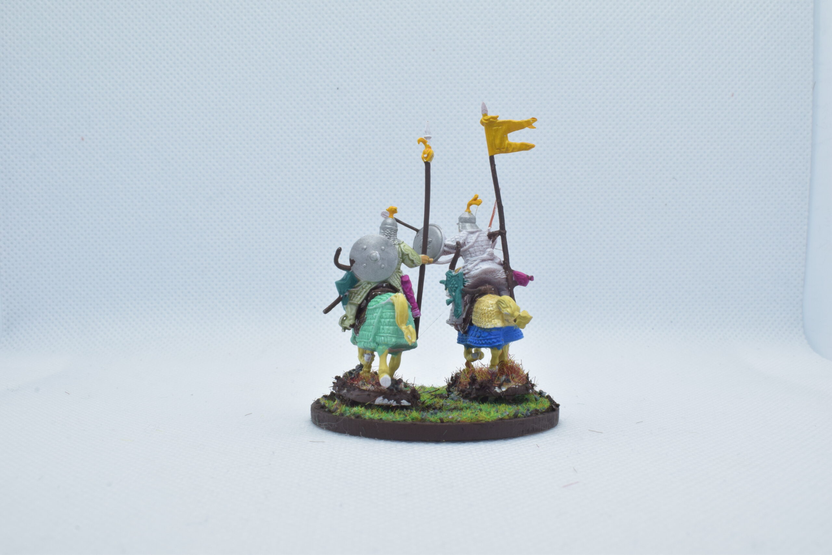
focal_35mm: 40
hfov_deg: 47.9
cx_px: 416
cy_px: 278
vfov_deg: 33.0
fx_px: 936
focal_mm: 27
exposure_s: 1/60
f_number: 22
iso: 800
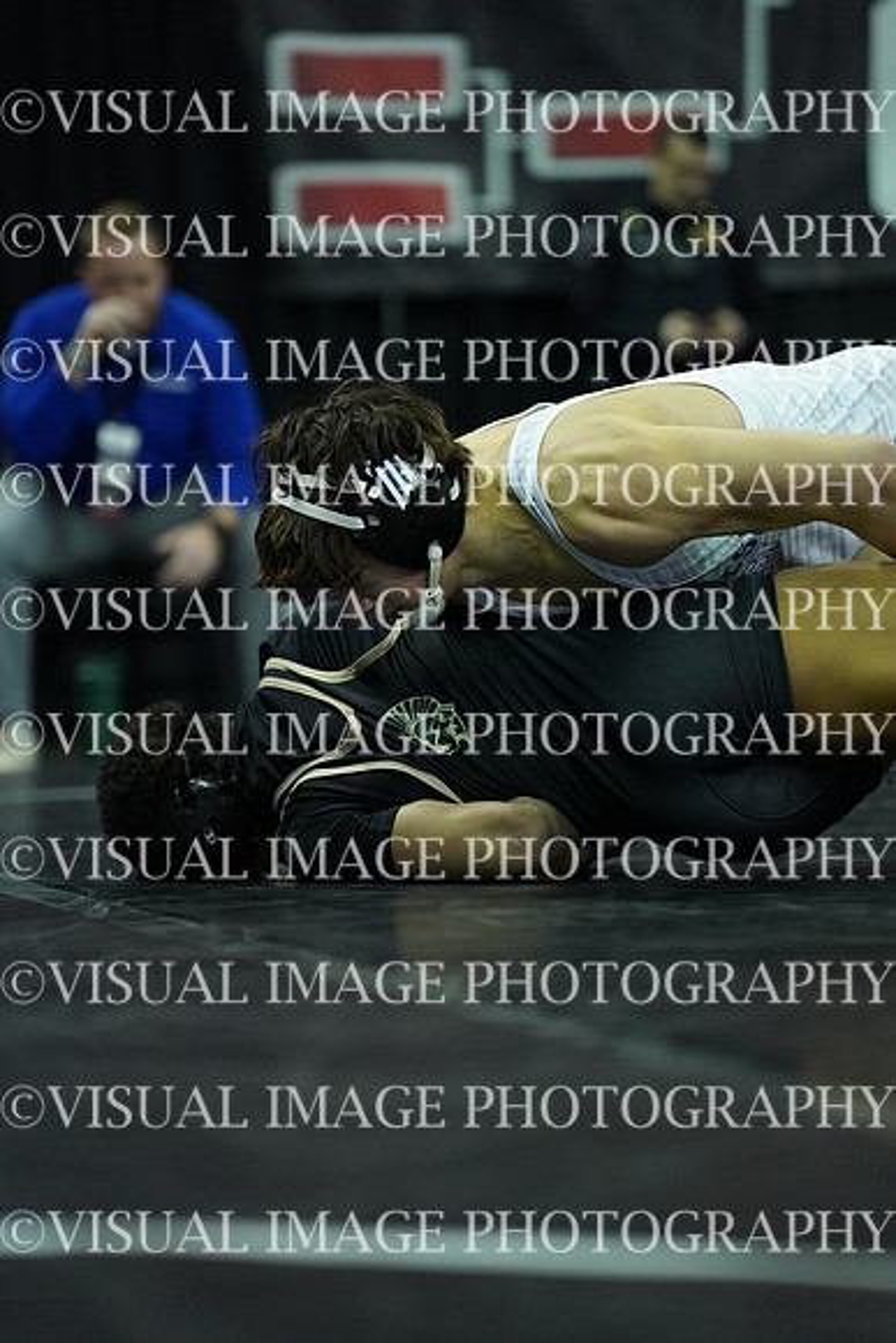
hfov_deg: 9.2
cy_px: 672
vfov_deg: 13.7
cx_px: 448
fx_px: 5596
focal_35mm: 150
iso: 6400
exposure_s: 1/1250
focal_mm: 150
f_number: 2.8
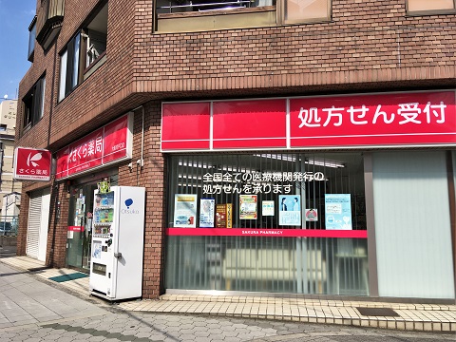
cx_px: 228
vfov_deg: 48.2
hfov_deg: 61.7
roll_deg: -1.6
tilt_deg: +7.3
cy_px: 171
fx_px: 382
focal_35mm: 29
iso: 25
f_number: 2.2
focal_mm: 4.15
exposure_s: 1/2024
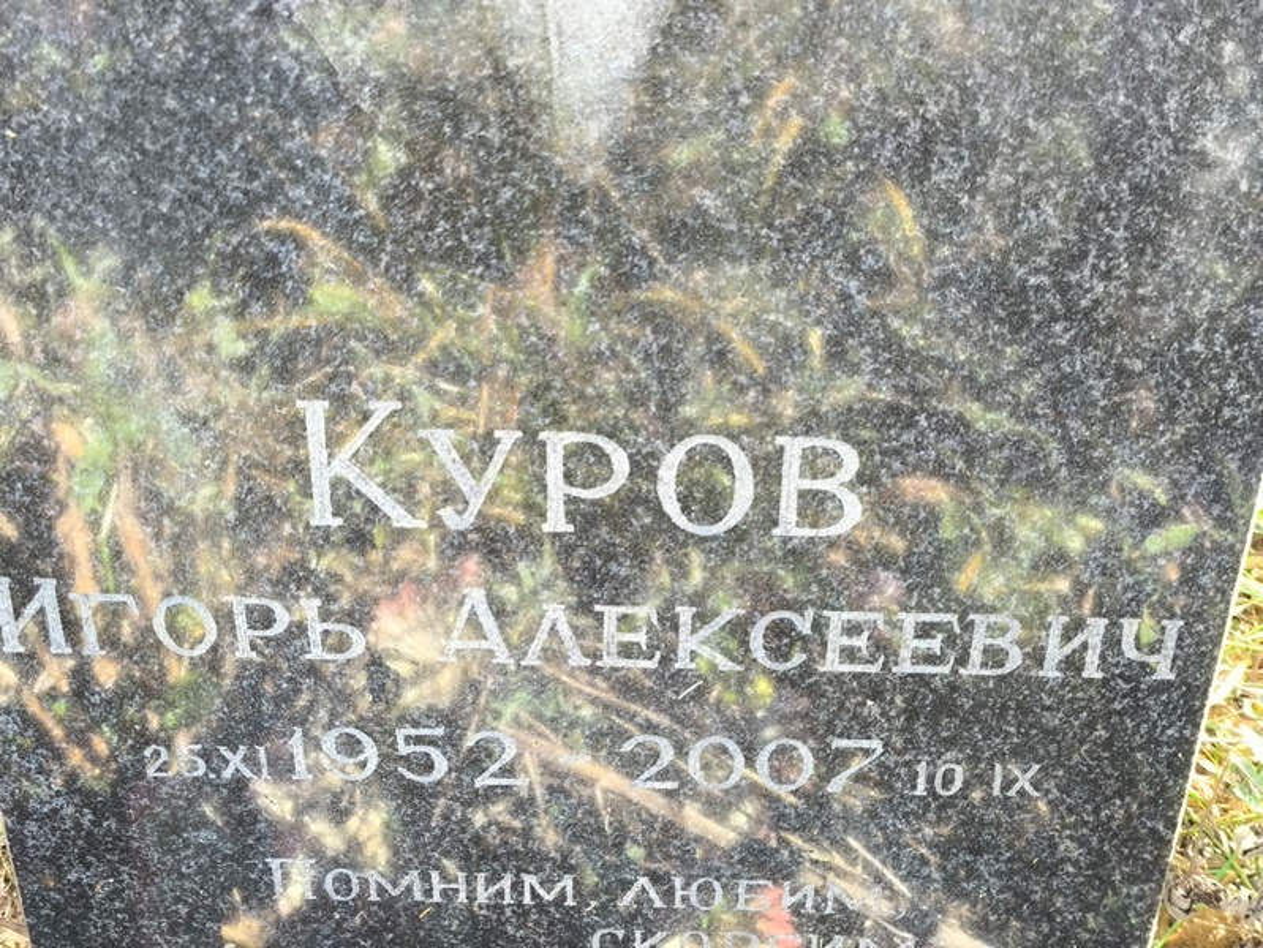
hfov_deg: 38.2
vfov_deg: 29.1
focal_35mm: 50
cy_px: 474
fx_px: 1825
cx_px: 632
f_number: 1.7
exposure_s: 1/60
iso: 100
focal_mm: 4.71
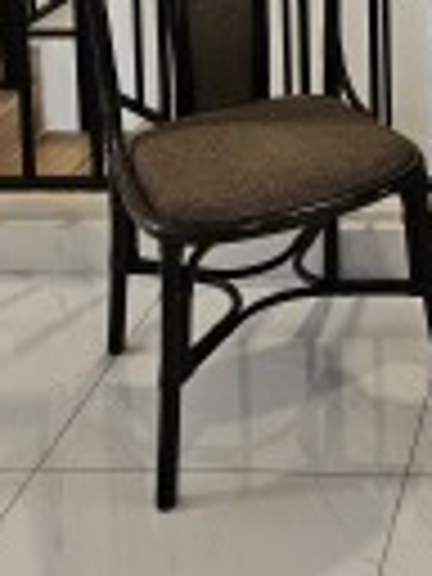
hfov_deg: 18.5
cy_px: -236
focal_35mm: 72
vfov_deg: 23.0
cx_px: 619
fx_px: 1198
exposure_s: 1/142
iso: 400
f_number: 1.8
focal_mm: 5.4
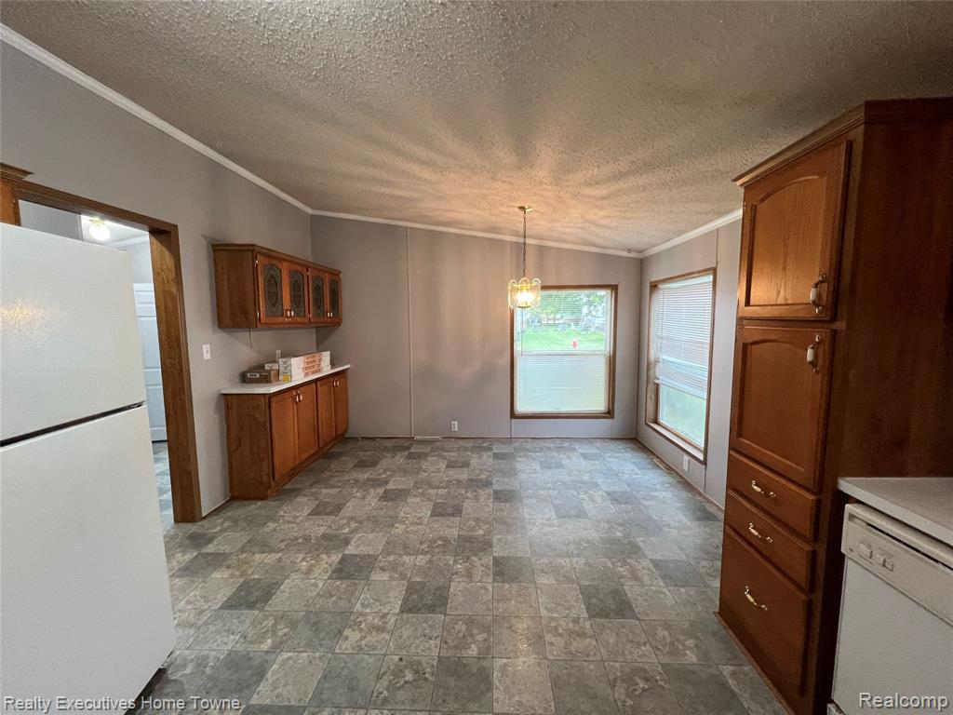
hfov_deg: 106.2
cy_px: 358
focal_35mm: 13
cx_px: 476
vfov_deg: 89.9
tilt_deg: -7.5
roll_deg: +1.2
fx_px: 358
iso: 250
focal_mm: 1.57
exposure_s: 1/120
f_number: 1.8
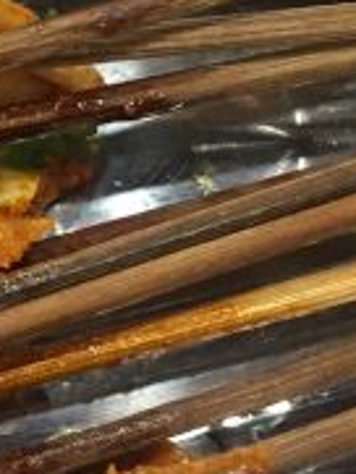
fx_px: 1534
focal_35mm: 112
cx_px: -232
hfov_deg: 12.4
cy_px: 107
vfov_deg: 17.4
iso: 250
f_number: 2.2
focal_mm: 4.15
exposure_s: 1/20
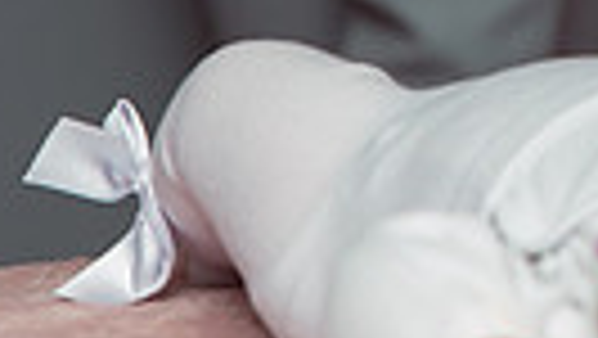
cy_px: -397
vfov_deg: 3.8
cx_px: 949
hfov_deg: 6.6
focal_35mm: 320
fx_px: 5077
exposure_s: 1/250
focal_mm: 70
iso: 640
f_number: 3.2
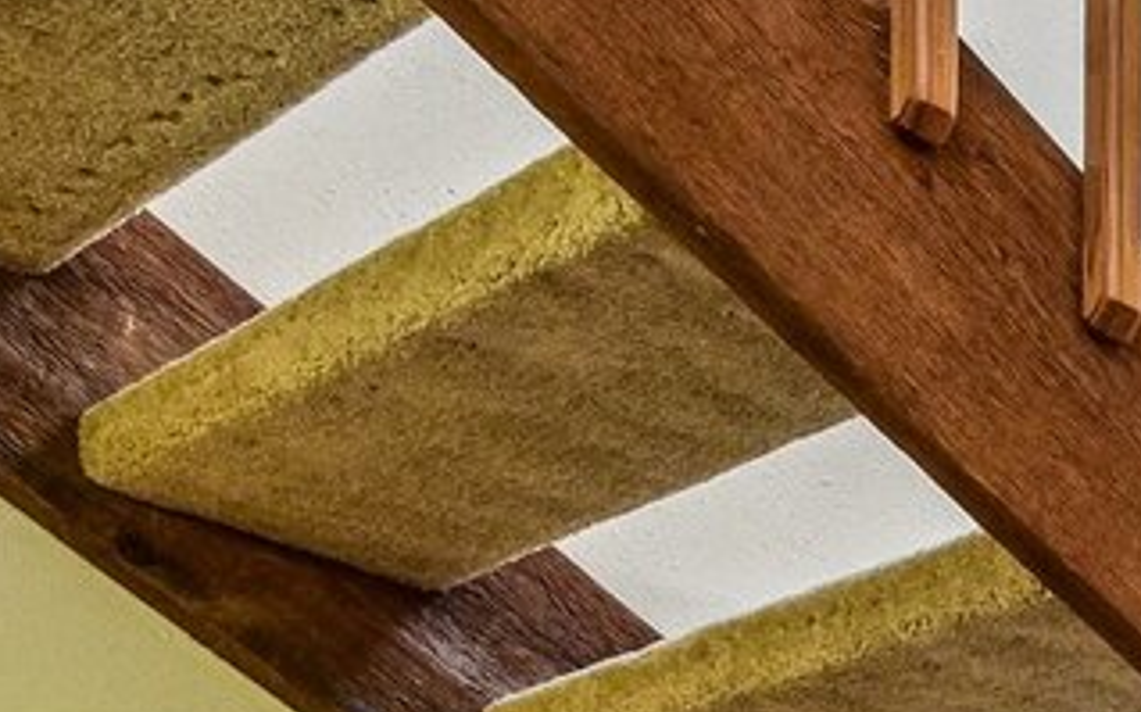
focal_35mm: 88
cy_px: 1721
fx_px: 2735
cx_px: 2346
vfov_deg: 11.9
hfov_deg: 16.8
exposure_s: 1/15
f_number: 8
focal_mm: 17
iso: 4500
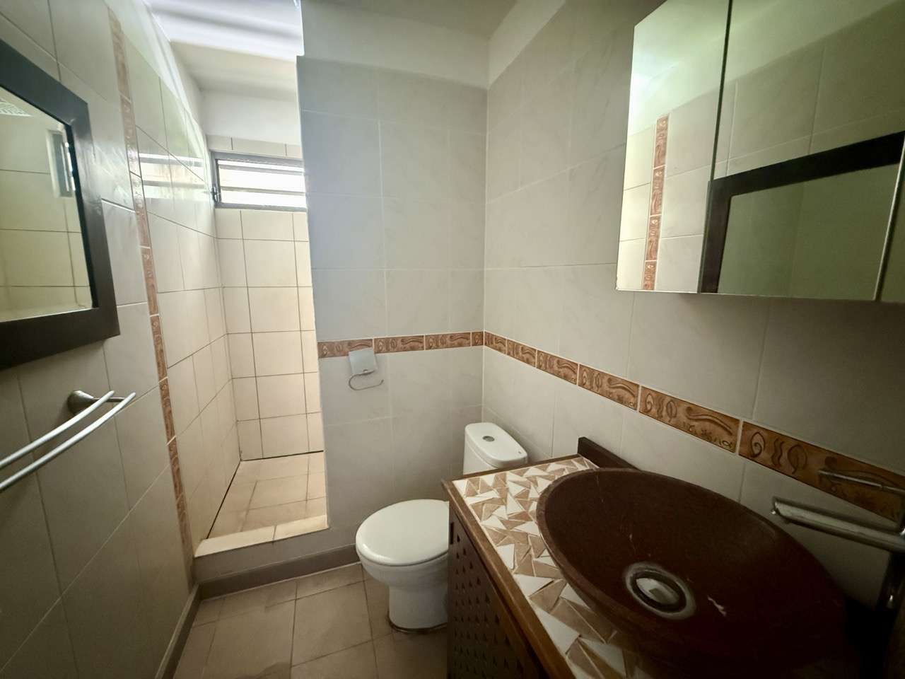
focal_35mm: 14
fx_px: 366
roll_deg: +0.2
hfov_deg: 102.1
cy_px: 340
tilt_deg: -9.8
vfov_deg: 85.7
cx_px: 452
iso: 2000
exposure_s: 1/30
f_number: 2.2
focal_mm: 2.22
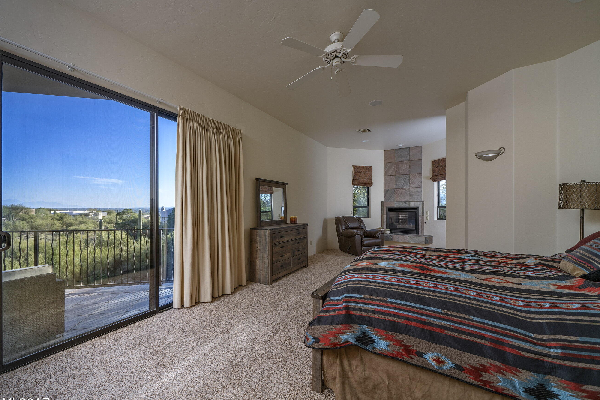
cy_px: 207
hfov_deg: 104.2
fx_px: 233
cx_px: 285
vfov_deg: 81.2
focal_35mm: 14
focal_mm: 13
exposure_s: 1/160
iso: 200
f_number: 7.1
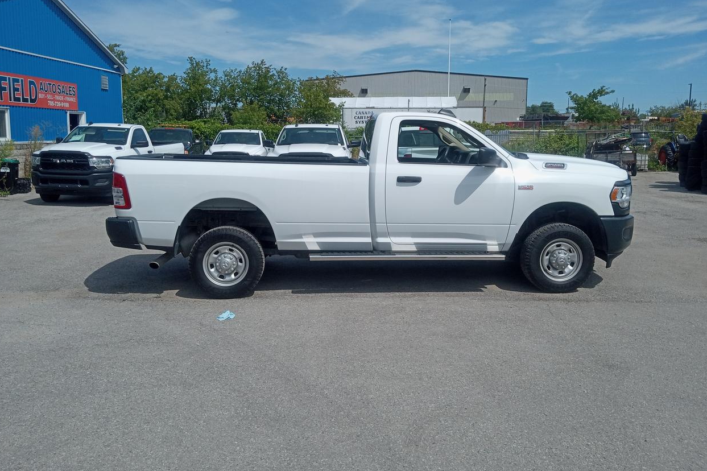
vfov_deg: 43.5
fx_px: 589
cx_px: 356
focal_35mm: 30
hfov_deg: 61.9
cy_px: 208
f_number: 2.2
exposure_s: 1/2500
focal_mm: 3.71
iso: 104
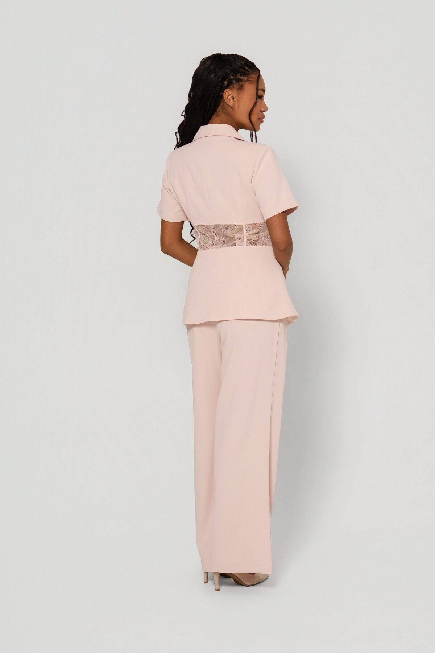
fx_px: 1396
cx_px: 218
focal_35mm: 77
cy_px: 326
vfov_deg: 26.3
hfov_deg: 17.7
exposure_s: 1/160
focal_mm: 77
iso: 100
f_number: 9
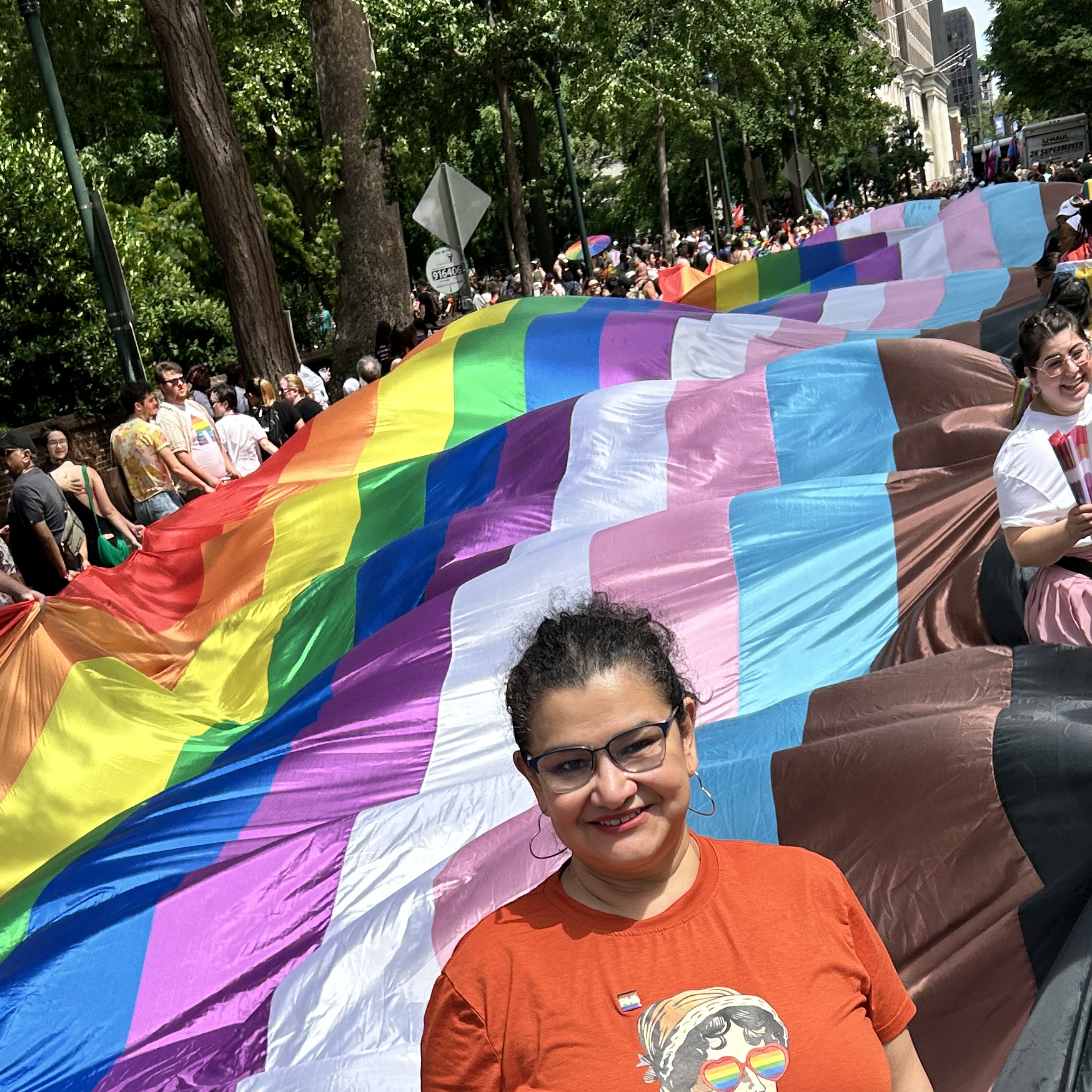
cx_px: 573
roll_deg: +11.6
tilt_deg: -21.1
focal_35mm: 53
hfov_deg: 32.2
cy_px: 1035
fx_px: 1892
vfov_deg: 30.4
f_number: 1.5
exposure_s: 1/3077
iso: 50
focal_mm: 5.7
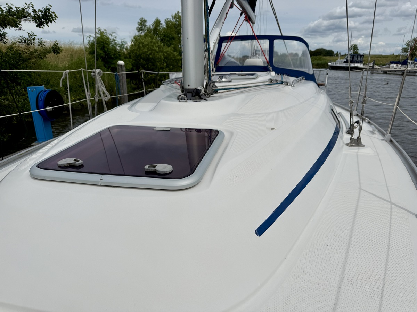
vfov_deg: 56.8
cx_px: 208
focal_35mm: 24
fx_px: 289
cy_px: 156
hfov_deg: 71.6
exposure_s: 1/14286
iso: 64
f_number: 1.78
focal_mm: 6.76
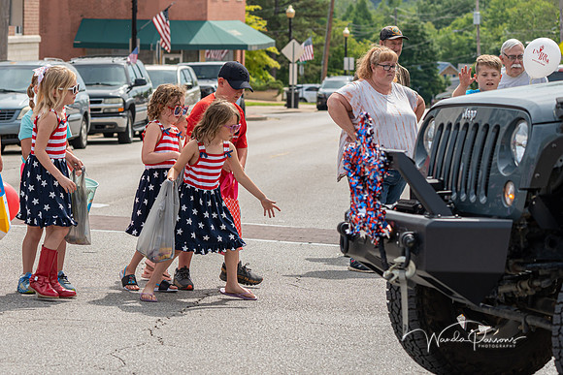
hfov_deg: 14.9
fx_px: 2154
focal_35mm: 138
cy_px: 160
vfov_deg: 10.0
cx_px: 175
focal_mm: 100
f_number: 6.3
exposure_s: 1/1000
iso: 400
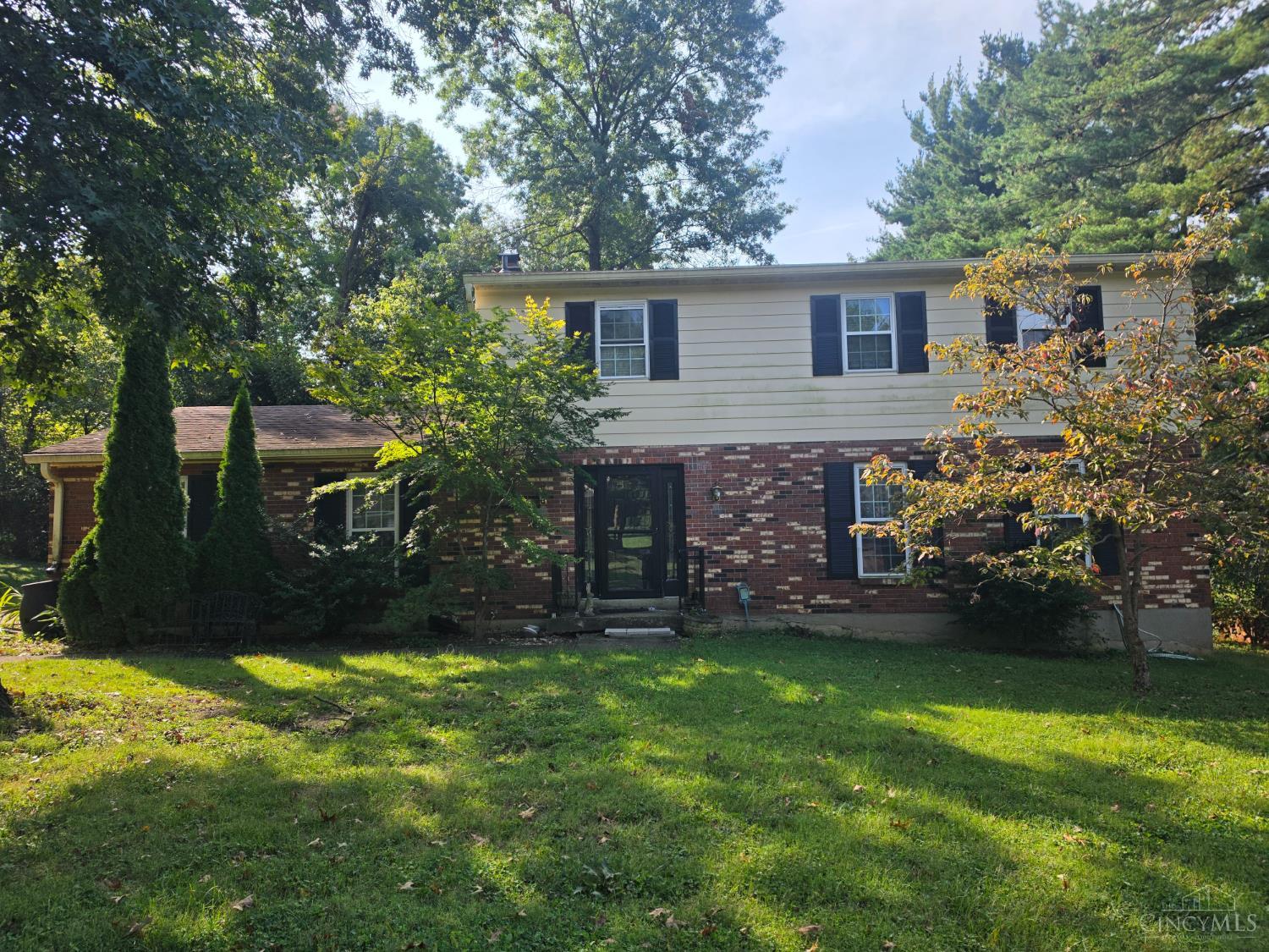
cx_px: 634
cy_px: 476
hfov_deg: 73.9
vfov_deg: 58.9
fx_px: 843
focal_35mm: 23
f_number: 1.4
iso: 64
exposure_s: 1/4887
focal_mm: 6.5
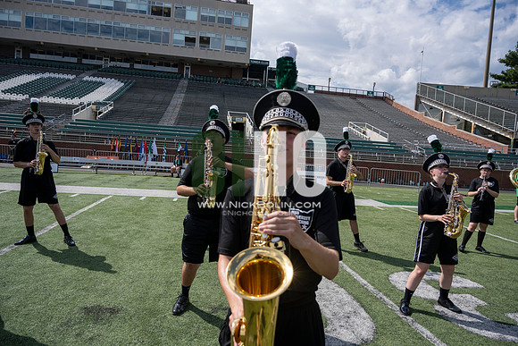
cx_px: 259
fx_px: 345
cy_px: 173
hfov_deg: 73.7
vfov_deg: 53.2
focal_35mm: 24
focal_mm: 24
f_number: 5
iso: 200
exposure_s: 1/1600
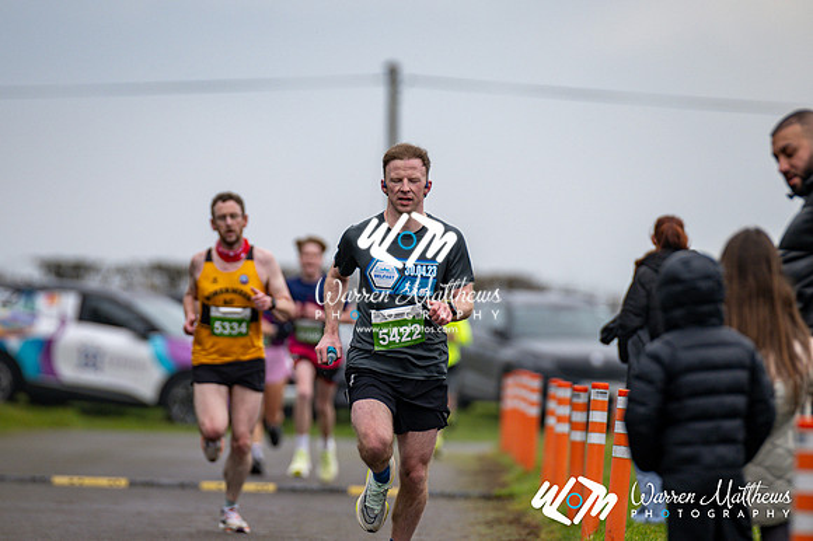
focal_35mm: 405
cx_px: 406
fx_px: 9141
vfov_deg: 3.4
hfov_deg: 5.1
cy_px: 270
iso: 280
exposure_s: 1/1600
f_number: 2.8
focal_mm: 270
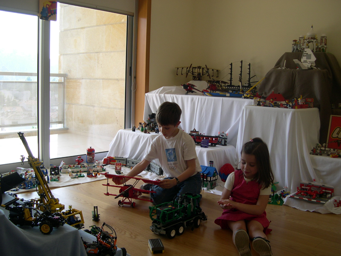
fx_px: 374
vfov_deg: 37.7
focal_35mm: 38
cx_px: 170
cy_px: 128
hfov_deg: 49.0
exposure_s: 1/151
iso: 100
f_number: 2.8
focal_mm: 8
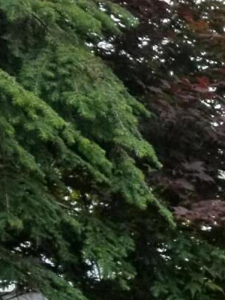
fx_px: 1127
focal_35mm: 130
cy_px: 320
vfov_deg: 14.8
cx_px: 525
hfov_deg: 10.1
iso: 50
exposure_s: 1/101
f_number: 1.7
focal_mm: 4.3
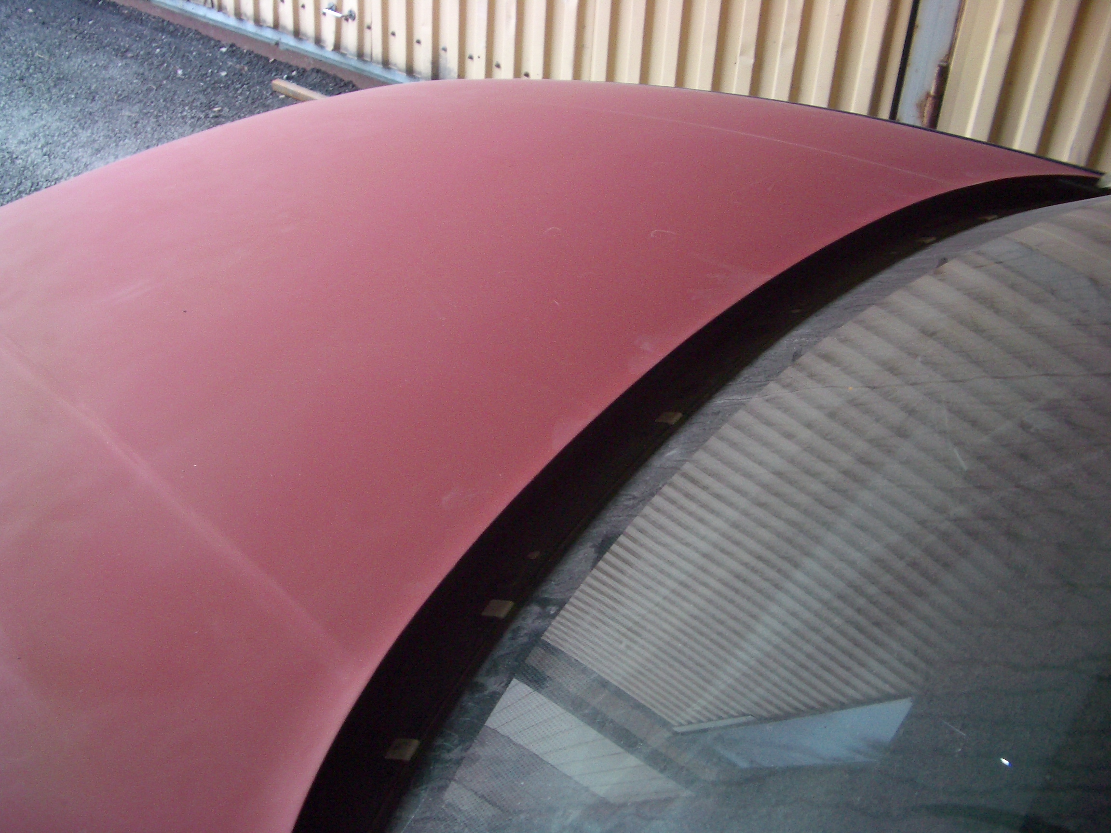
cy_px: 416
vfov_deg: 40.7
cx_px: 556
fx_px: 1123
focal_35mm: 35
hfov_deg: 52.6
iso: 100
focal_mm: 5.8
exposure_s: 1/30
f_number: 2.6
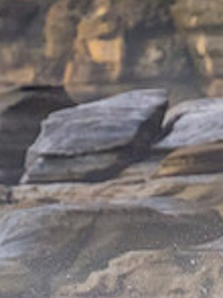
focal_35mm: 2282
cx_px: 314
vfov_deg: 0.9
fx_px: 19630
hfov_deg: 0.7
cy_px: 389
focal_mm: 400
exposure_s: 1/2500
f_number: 5.6
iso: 800
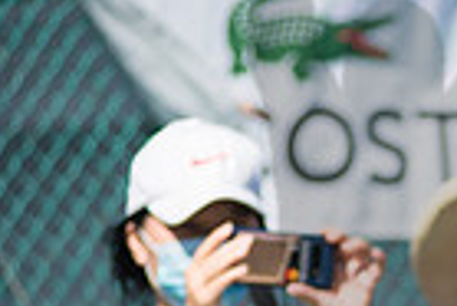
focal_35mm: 562
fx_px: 7142
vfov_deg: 2.5
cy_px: 262
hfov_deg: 3.6
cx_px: 937
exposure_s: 1/1250
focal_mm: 135
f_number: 4.5
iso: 125
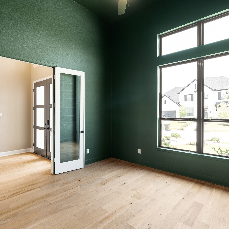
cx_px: 93
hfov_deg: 71.5
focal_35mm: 21
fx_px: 157
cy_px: 112
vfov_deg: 72.1
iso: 200
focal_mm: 16
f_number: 9
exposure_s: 1/1.25
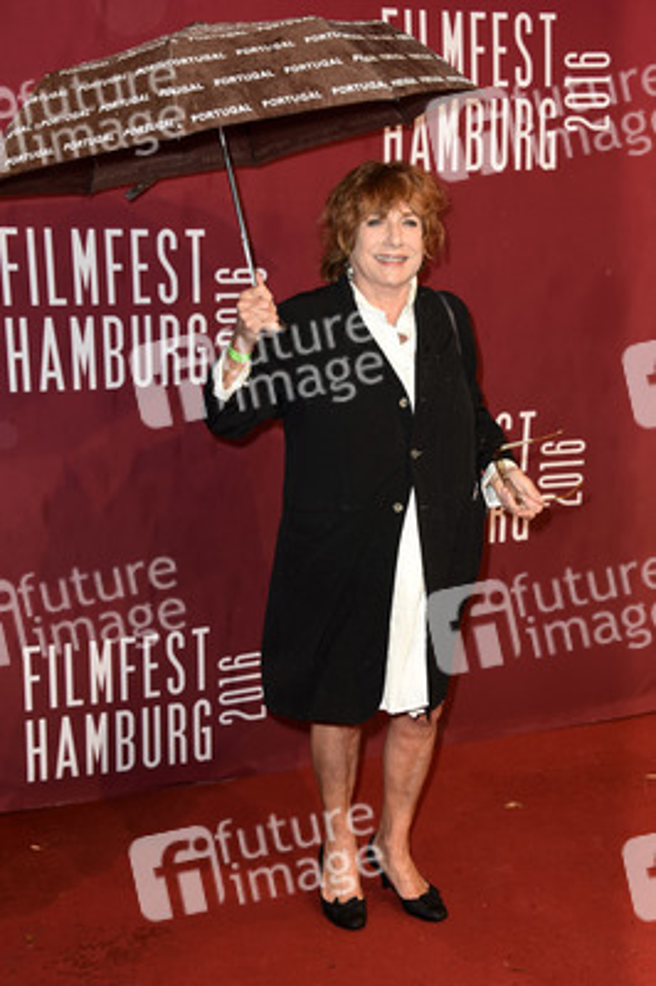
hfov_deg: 26.9
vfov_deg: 39.6
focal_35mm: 50
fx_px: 1369
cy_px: 493
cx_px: 328
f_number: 5.6
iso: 800
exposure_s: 1/200
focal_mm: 50
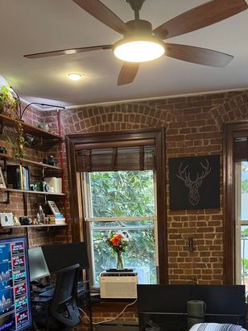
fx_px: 372
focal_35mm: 39
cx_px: 162
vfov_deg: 45.4
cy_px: 264
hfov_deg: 36.5
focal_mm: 6.76
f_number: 1.78
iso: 200
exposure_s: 1/60
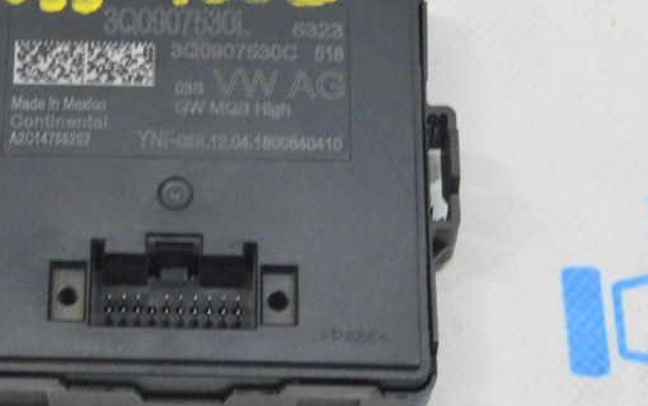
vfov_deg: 10.2
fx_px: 2261
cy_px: 116
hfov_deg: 16.2
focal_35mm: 128
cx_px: 133
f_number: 20
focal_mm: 42
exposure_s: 1/20
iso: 6400
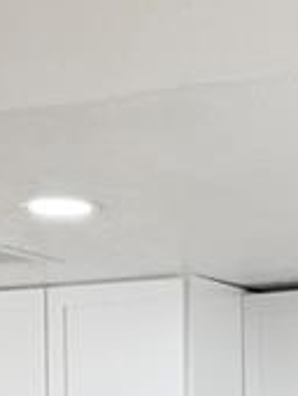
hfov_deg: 8.7
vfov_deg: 11.2
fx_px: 1935
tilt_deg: -2.9
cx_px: 349
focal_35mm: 169
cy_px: 610
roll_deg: +1.1
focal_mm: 6.76
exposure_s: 1/120
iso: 100
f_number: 1.78
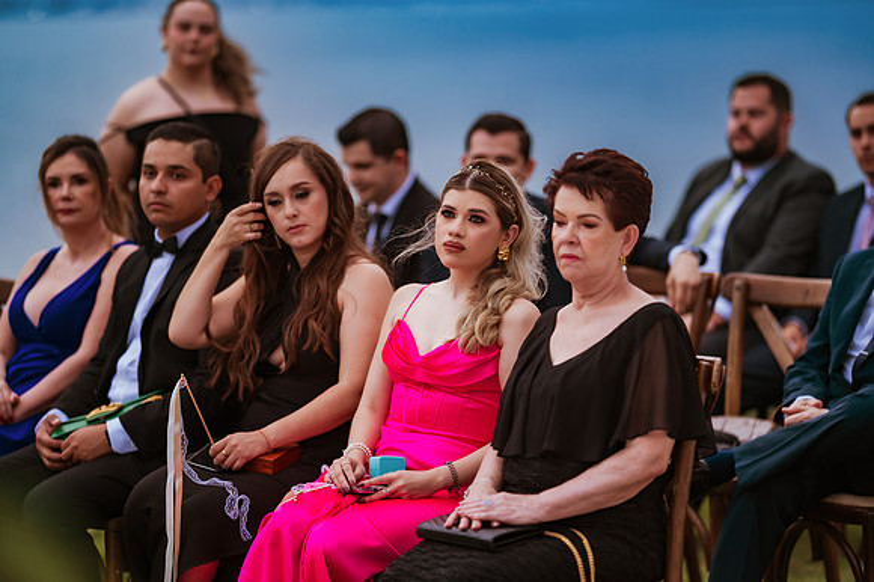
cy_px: 291
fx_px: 3276
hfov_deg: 15.2
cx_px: 437
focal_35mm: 135
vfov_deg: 10.1
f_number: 1.8
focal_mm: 135
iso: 800
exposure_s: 1/1600
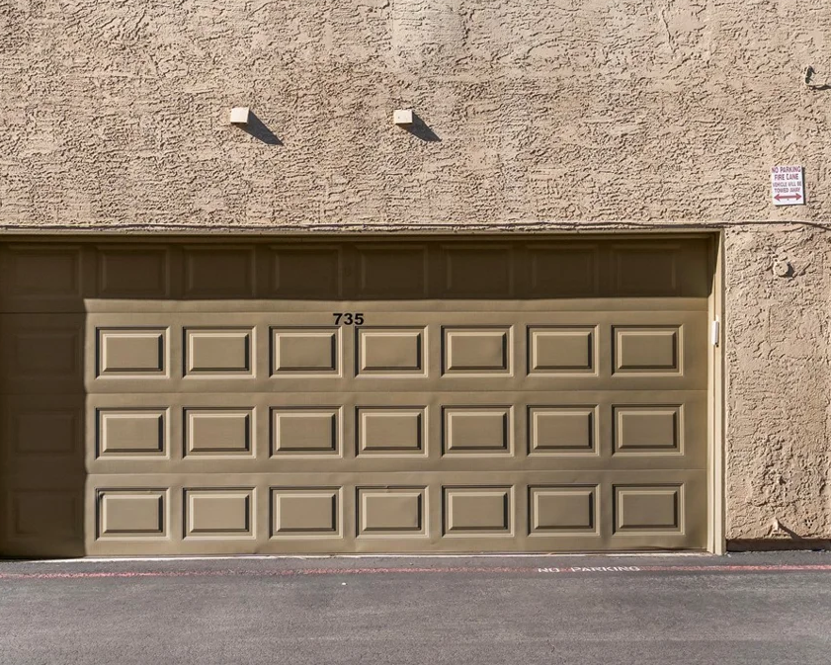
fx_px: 1181
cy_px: 330
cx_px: 406
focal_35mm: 48
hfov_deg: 38.8
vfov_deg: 31.5
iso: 500
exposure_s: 1/8000
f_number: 8
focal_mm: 28
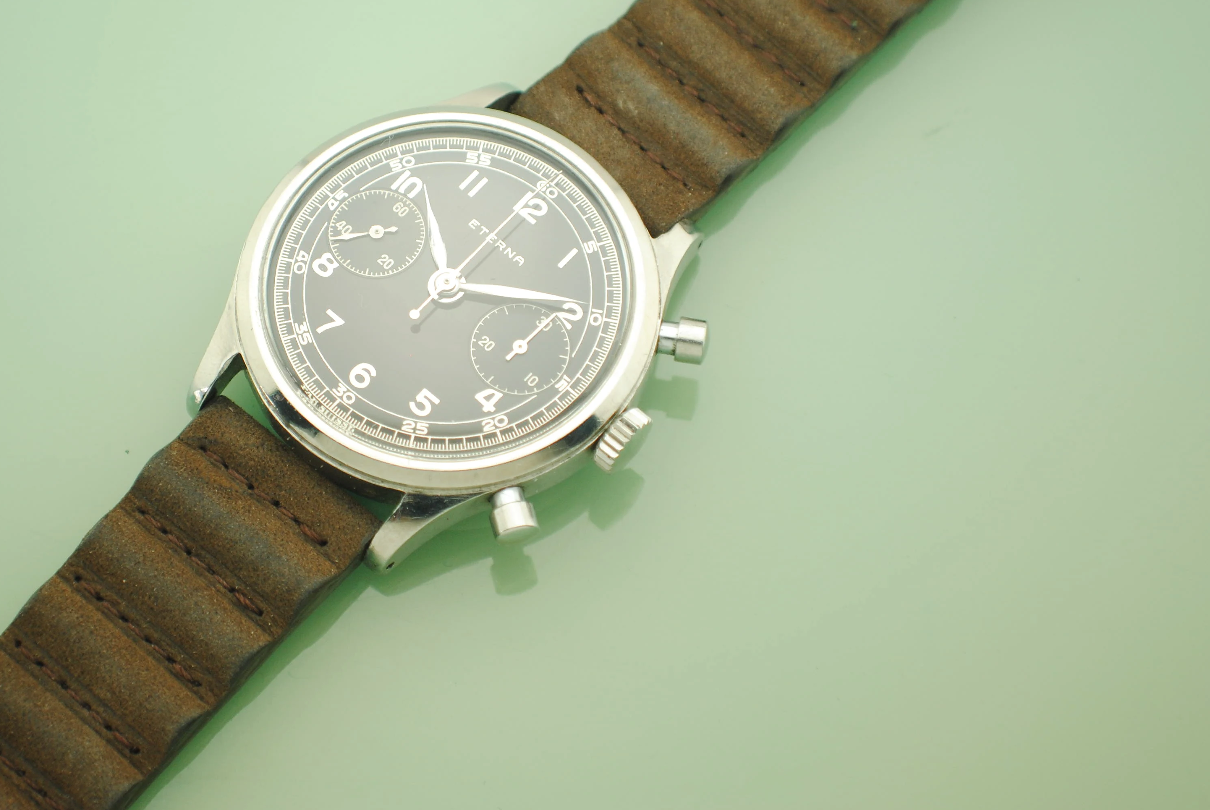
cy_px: 306
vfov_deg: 13.6
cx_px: 448
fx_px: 3399
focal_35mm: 101
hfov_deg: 20.1
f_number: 5.6
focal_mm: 52
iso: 200
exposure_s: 1/125
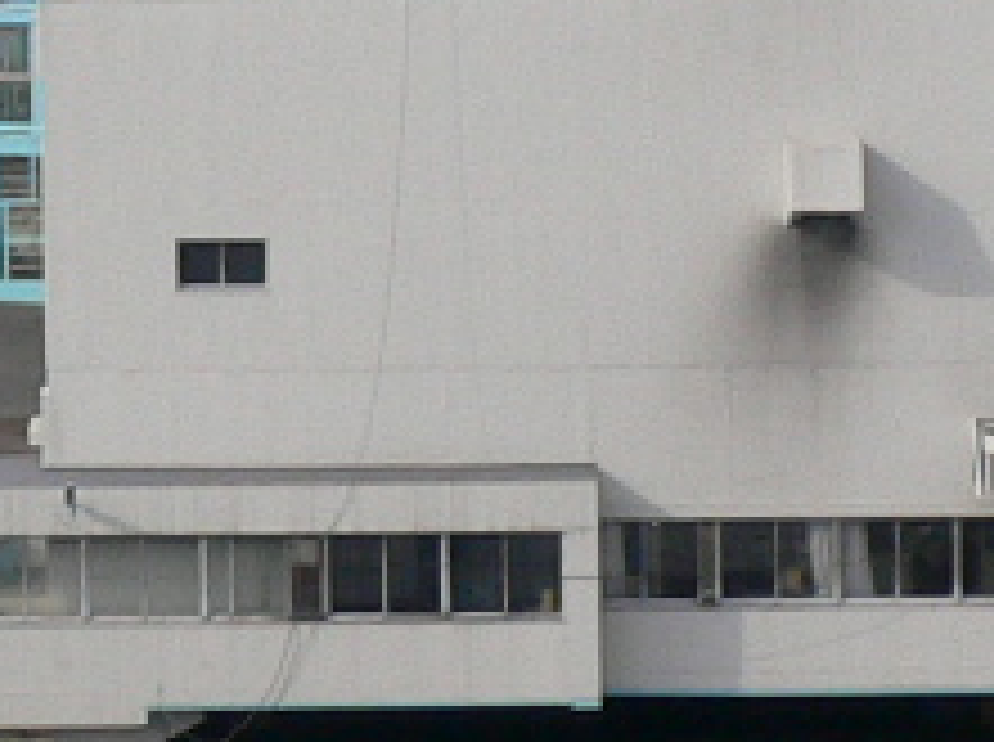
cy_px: -535
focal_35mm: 296
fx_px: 8486
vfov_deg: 5.0
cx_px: -414
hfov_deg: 6.6
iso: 80
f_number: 6.9
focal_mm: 8.5
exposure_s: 1/160
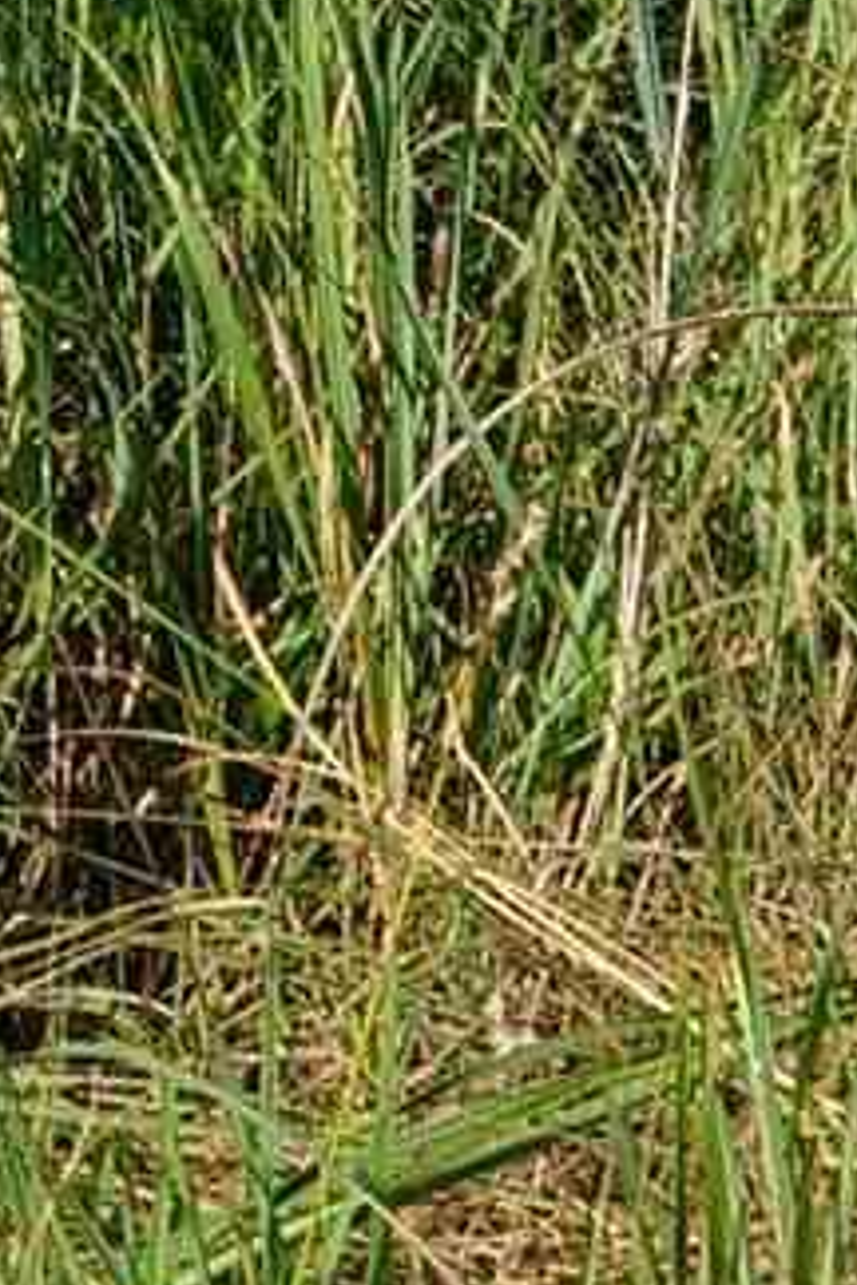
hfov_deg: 5.3
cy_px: -3109
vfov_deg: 7.3
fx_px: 8462
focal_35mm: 237
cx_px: -2043
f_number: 6.3
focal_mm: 12
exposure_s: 1/640
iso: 200
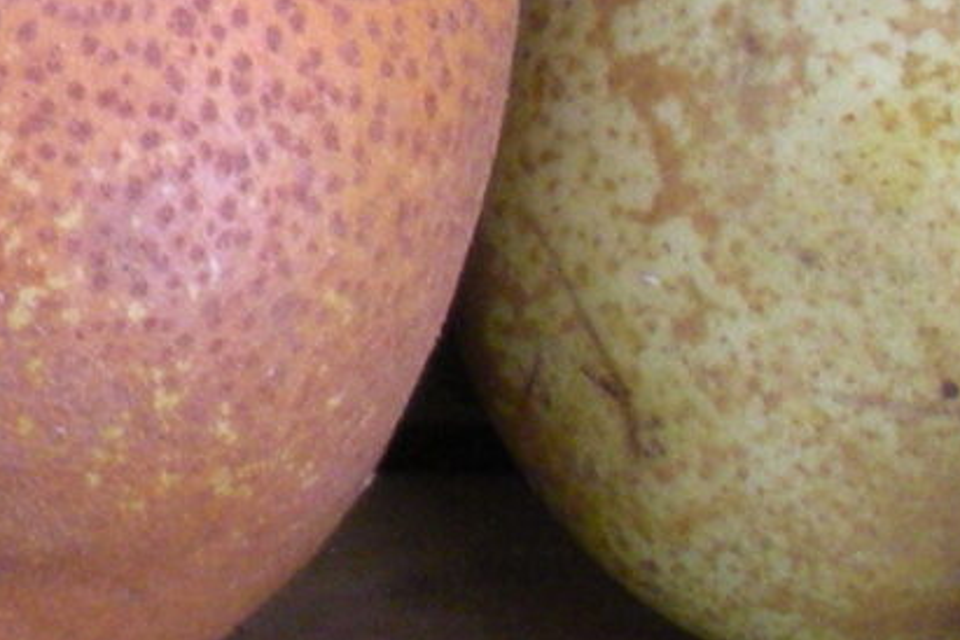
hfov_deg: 8.7
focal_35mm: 233
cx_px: -395
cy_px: -607
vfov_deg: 5.8
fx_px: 6213
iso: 110
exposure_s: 1/53.5
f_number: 3.5
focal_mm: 6.3
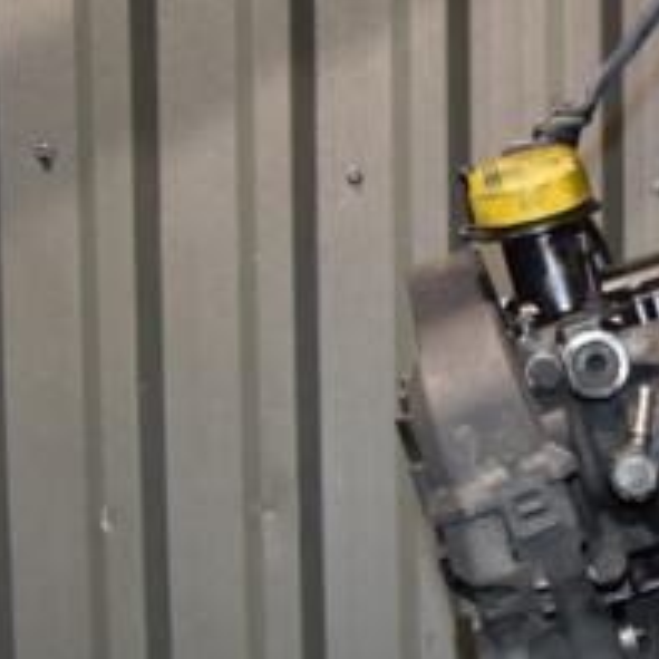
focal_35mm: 70
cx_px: 810
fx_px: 1508
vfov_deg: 23.6
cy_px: 666
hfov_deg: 22.5
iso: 800
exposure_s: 1/60
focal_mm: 18
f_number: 5
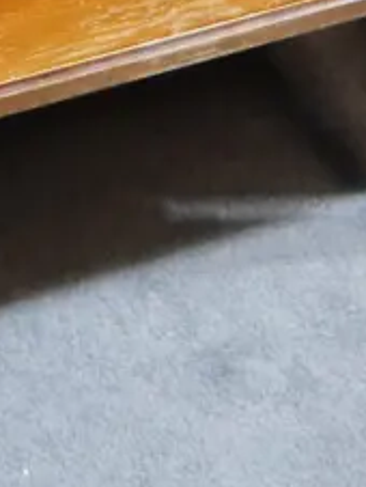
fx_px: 1914
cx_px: -8
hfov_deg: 10.8
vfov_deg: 12.3
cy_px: -567
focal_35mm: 136
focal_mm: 15
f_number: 3.6
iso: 800
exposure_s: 1/60
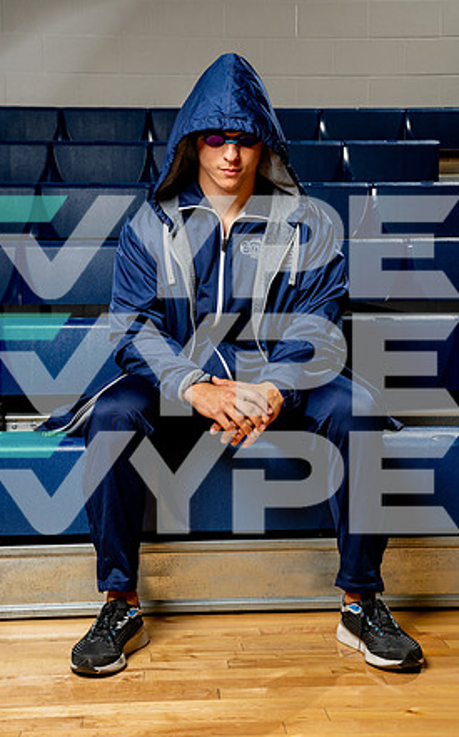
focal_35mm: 51
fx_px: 1022
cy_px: 366
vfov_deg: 39.6
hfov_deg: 25.3
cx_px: 217
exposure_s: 1/250
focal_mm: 49
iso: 320
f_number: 8
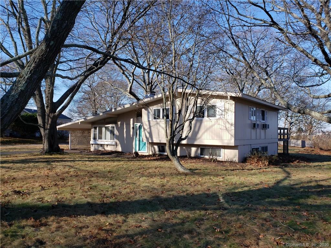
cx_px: 166
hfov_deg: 67.3
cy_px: 124
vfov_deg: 53.1
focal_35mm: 26
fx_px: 249
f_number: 2.4
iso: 50
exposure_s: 1/845
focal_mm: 4.3
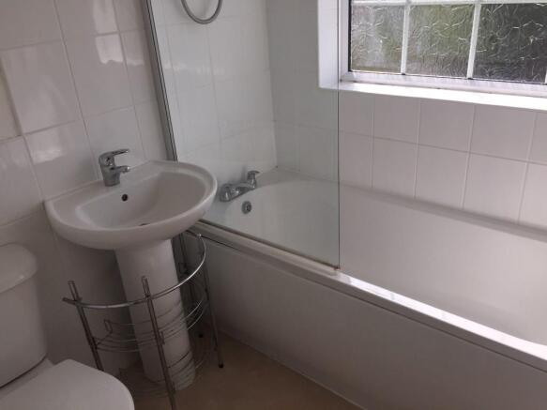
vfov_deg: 48.2
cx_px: 274
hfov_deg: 61.7
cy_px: 205
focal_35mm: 29
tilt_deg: -26.0
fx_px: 458
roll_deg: +5.0
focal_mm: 4.15
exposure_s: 1/1412
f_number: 2.2
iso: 32
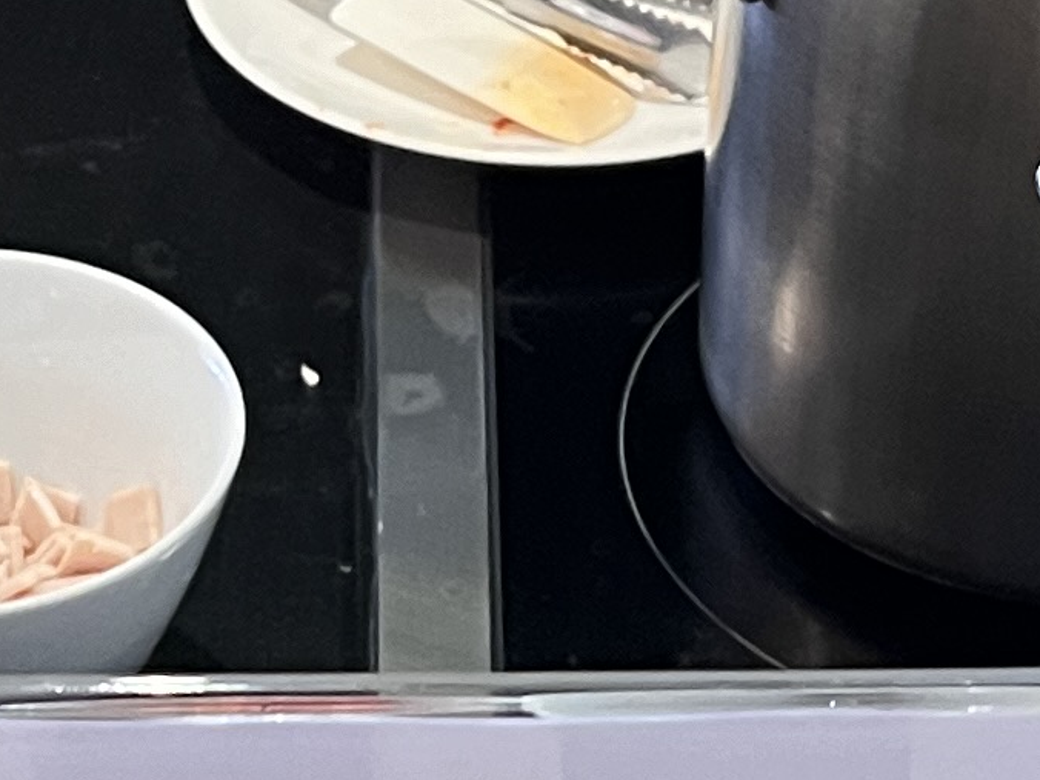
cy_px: 922
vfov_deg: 9.5
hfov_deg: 12.7
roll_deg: +0.3
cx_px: 434
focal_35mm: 155
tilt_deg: -42.5
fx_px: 4657
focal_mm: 5.7
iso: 320
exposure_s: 1/50
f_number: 1.5
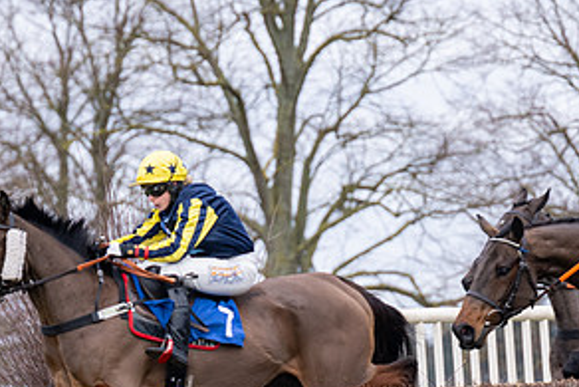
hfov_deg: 6.2
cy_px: 329
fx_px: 5310
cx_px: 218
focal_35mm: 330
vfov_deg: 4.2
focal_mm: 125
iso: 800
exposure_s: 1/1000
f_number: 4
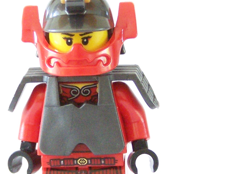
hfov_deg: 10.0
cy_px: 83
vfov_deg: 7.5
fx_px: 1320
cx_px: 87
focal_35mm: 197
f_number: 3.2
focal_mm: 12.4
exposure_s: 1/30
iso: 400
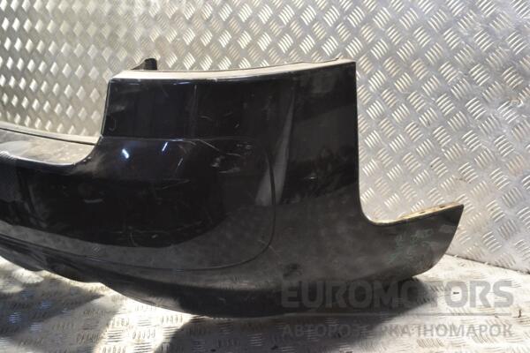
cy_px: 176
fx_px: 662
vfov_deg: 29.9
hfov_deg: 43.6
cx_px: 265
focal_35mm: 45
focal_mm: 30
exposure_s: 1/160
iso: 3200
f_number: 6.3
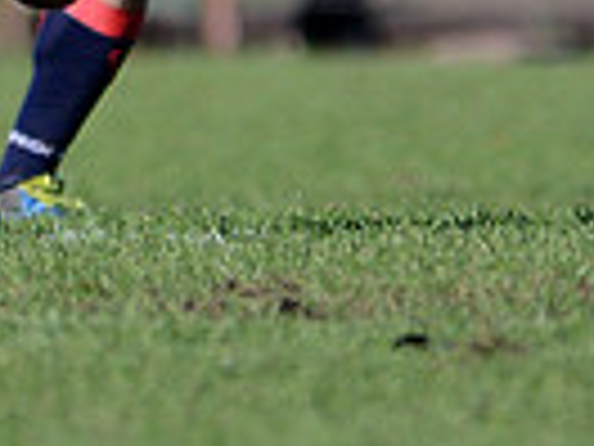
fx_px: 30476
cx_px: -684
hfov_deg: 1.1
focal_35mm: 1776
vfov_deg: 0.8
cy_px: -403
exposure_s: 1/2500
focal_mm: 420
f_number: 4
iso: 400
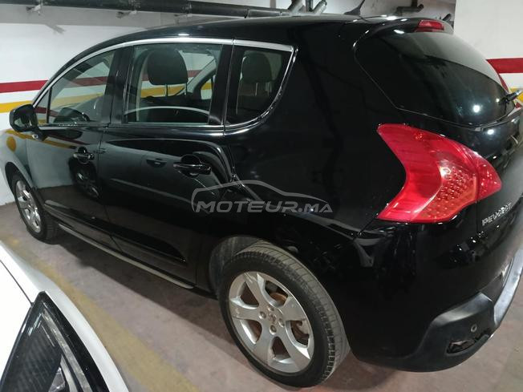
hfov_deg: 71.6
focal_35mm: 24
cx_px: 262
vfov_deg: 56.8
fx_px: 363
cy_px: 196
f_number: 1.7
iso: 6231
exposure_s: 1/16.7
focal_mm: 5.24
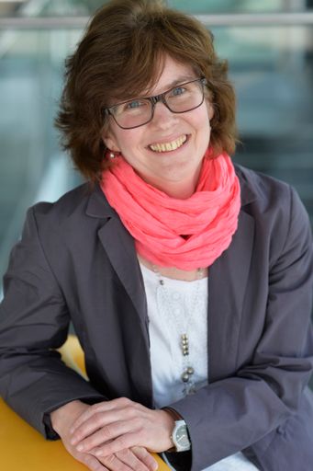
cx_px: 156
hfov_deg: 16.1
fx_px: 1109
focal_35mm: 85
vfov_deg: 23.9
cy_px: 236
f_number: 3.5
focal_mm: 85
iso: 200
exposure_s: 1/320
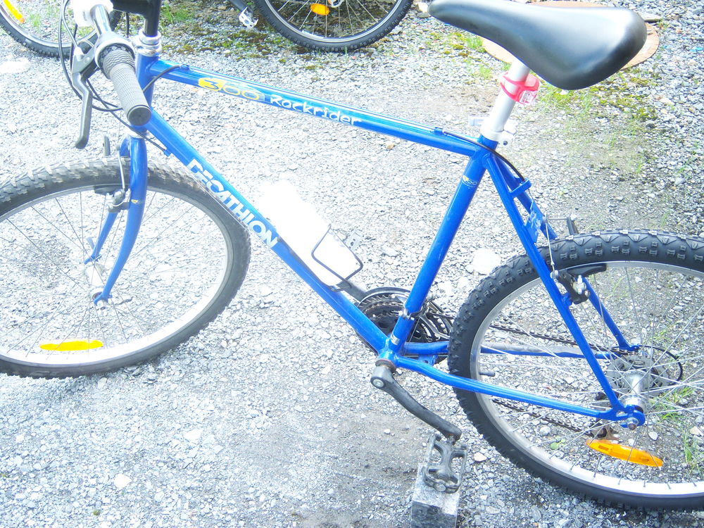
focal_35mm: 36
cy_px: 264
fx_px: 732
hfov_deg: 51.4
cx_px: 352
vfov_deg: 39.7
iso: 100
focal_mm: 7.5
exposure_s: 1/60
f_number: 2.8
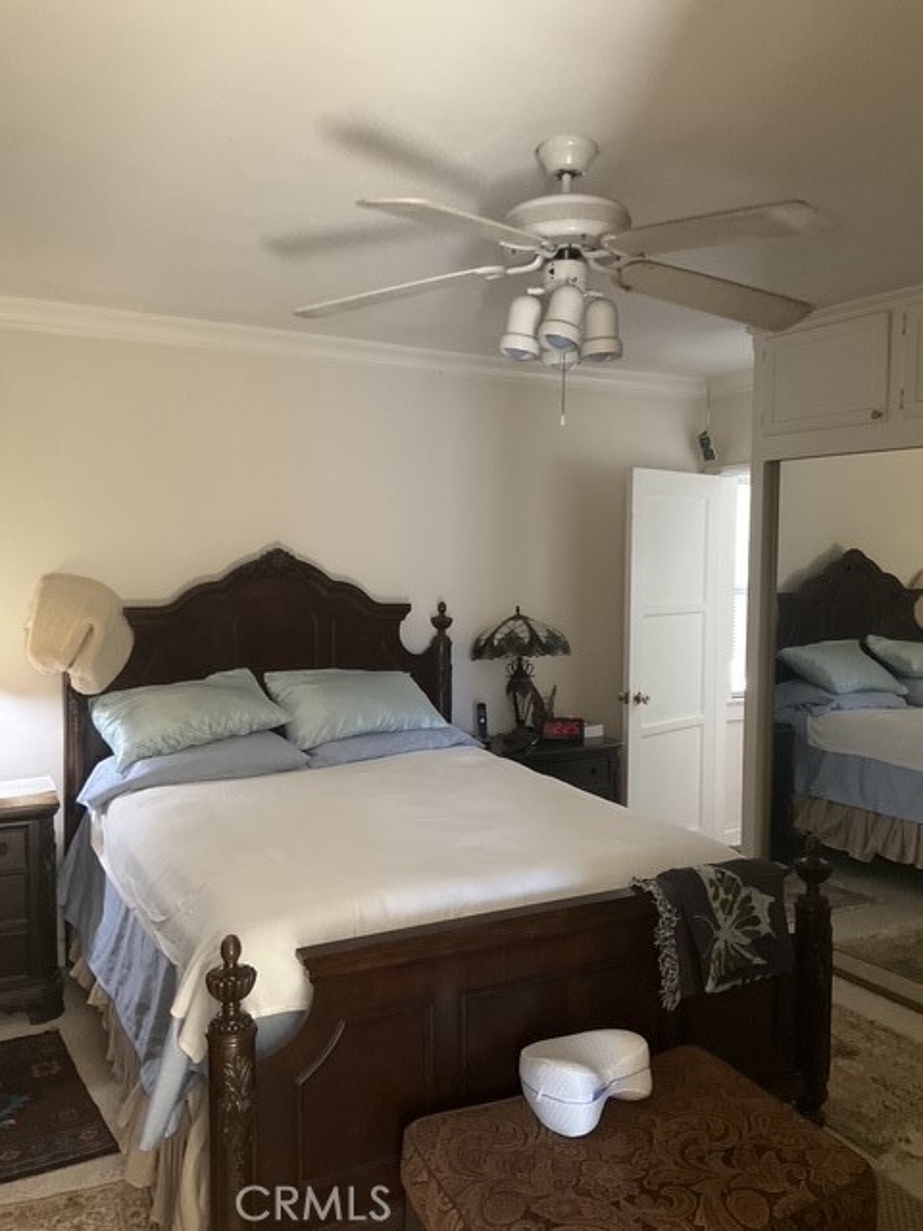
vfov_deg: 61.7
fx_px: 1031
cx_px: 462
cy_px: 616
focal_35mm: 29
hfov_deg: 48.2
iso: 200
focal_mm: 3
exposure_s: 1/40
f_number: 1.8
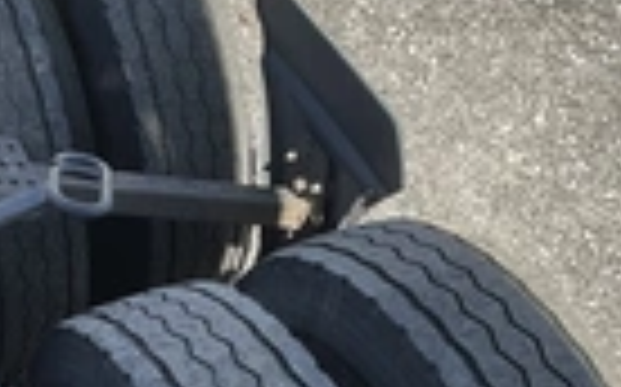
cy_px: 288
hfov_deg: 23.0
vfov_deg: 14.6
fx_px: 1505
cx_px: 130
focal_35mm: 89
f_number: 1.8
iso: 25
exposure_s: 1/606
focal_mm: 3
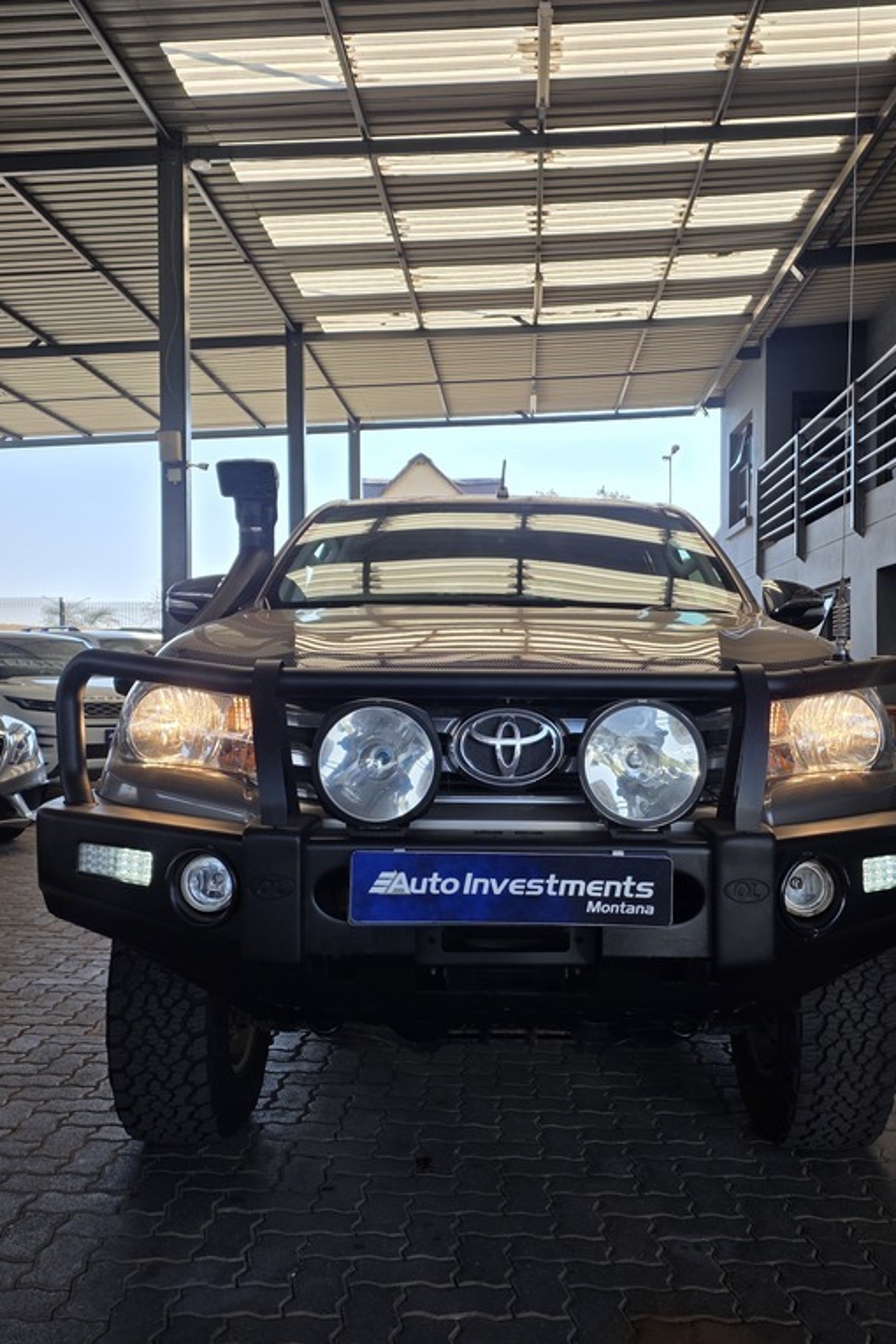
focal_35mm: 32
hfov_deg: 41.0
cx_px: 502
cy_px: 671
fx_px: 1195
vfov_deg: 58.7
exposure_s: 1/1476
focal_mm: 6.25
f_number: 1.7
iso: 80
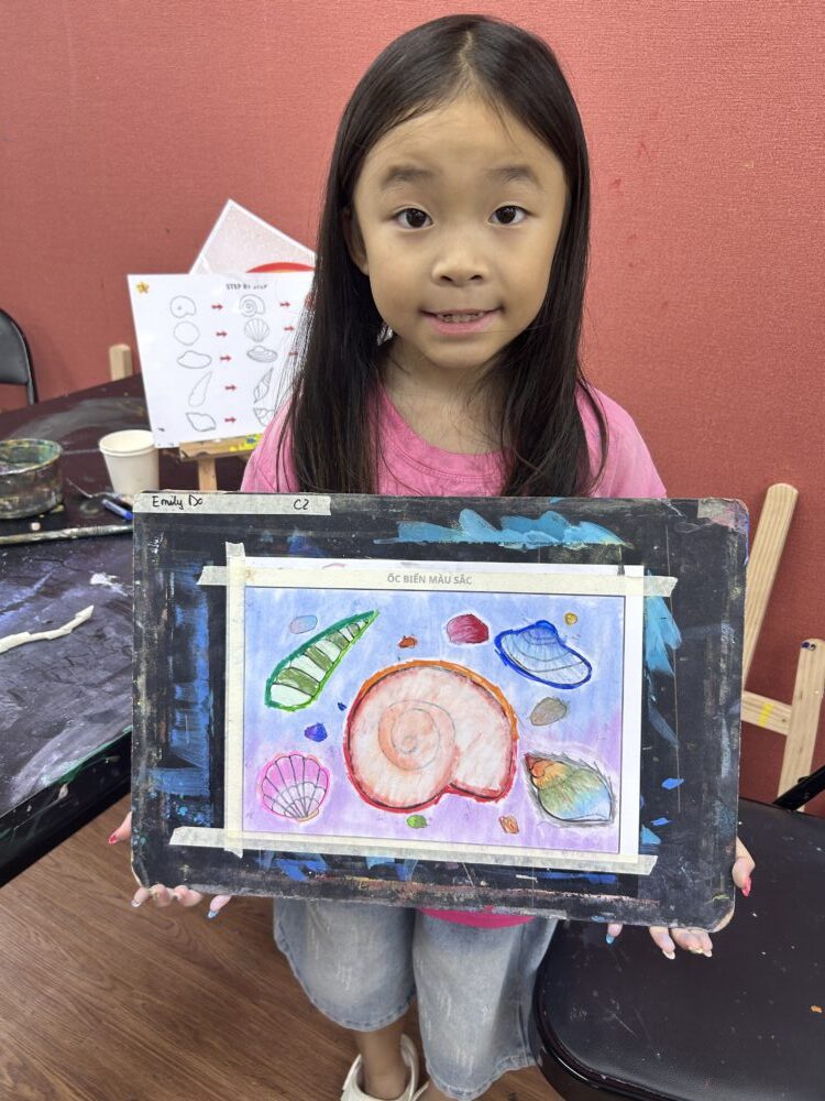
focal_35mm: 26
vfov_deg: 67.3
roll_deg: -2.1
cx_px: 412
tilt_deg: -26.5
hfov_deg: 53.1
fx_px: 826
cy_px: 550
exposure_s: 1/100
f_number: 1.5
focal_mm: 5.7
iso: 50
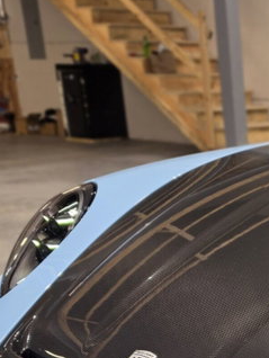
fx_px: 766
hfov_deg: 17.5
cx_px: 423
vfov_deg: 24.4
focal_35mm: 74
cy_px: 401
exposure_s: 1/54
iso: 32
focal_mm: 6.5
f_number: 1.4
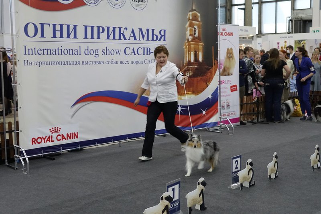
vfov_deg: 25.5
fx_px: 472
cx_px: 160
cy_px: 107
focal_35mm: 53
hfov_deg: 37.5
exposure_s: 1/125
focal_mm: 19.37
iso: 1600
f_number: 2.8
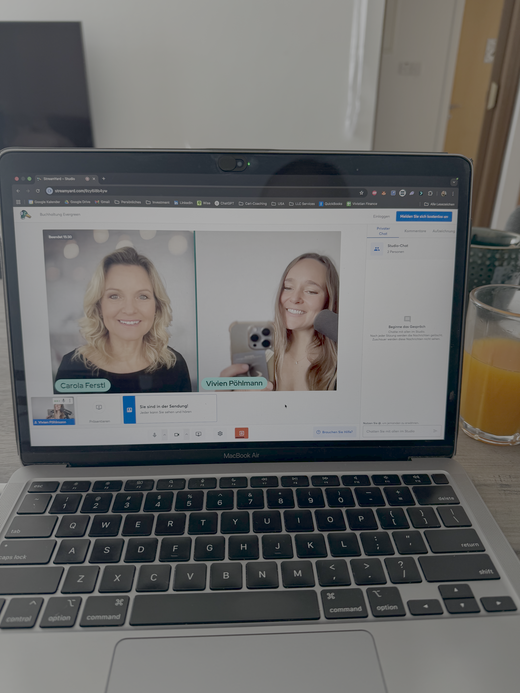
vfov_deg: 71.6
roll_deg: -1.3
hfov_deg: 56.8
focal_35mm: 24
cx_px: 260
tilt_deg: -25.2
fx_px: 481
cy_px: 346
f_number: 1.78
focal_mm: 6.76
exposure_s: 1/121
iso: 64
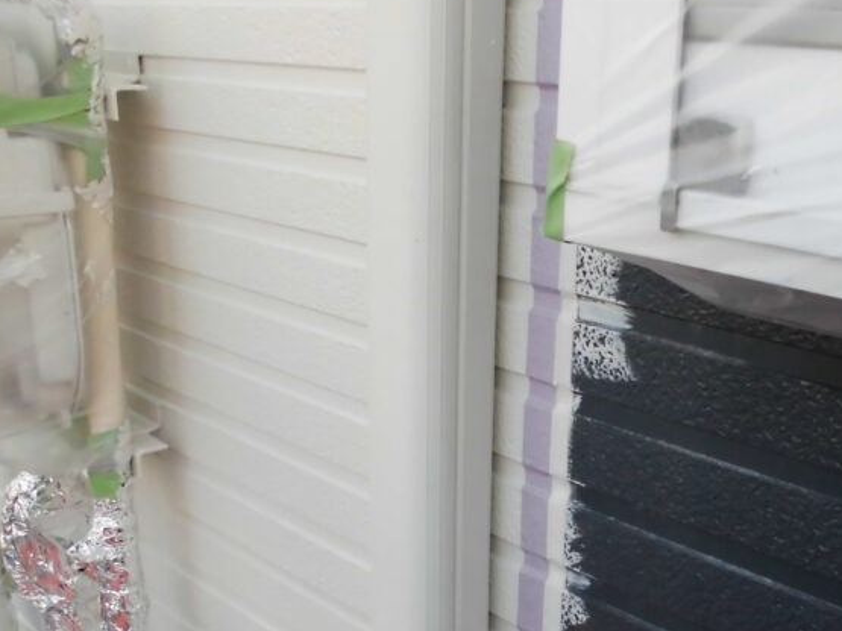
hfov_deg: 39.0
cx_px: 595
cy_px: 511
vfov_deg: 29.5
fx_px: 1167
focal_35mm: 48
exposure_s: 1/60
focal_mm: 4.6
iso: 200
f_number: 3.5
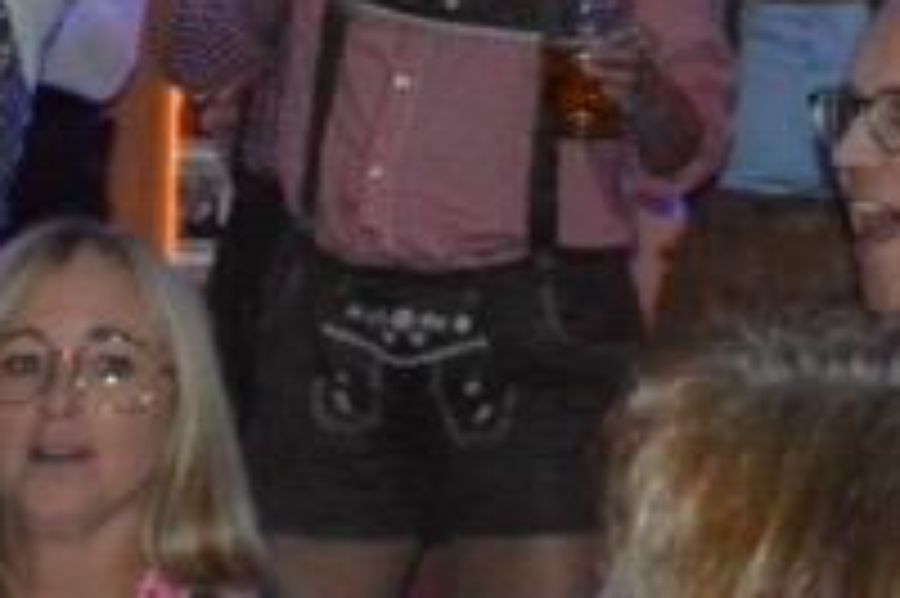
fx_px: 4321
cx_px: 1215
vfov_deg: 7.6
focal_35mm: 173
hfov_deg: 11.5
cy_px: -582
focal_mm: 18
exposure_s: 1/60
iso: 3200
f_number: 3.5
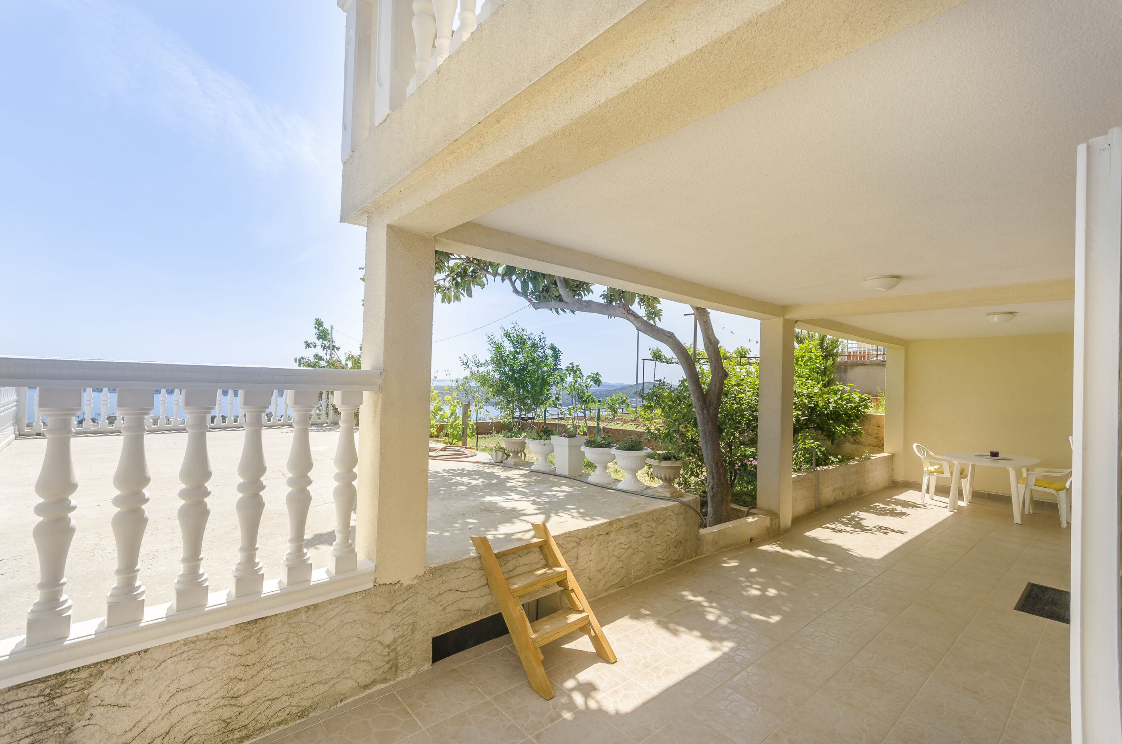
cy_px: 372
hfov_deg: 100.5
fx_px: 467
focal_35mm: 15
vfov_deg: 77.1
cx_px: 561
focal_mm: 10
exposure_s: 1/200
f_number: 10
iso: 100
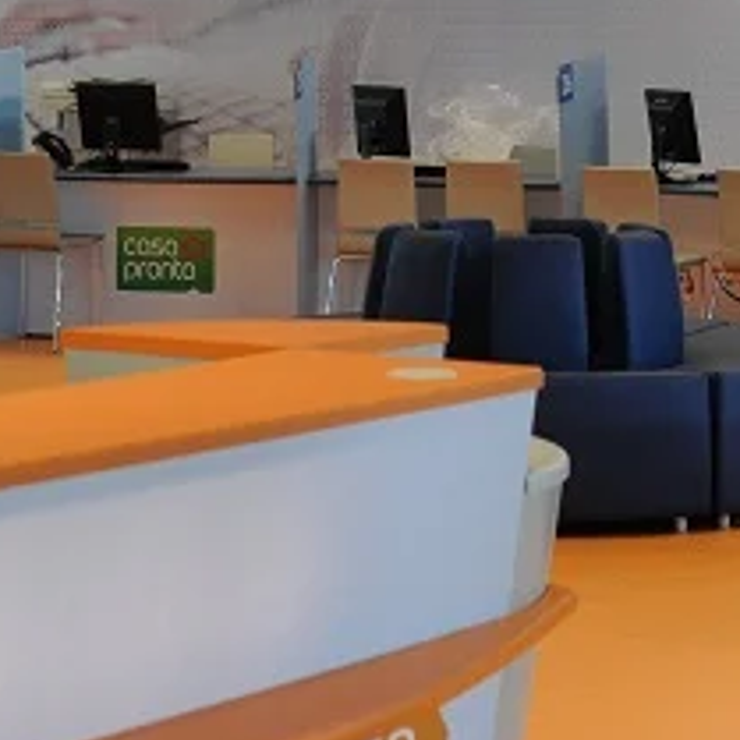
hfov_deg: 12.2
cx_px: 358
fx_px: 3459
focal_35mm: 143
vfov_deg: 12.1
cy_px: 81
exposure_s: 1/250
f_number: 4.5
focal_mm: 44
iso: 1600
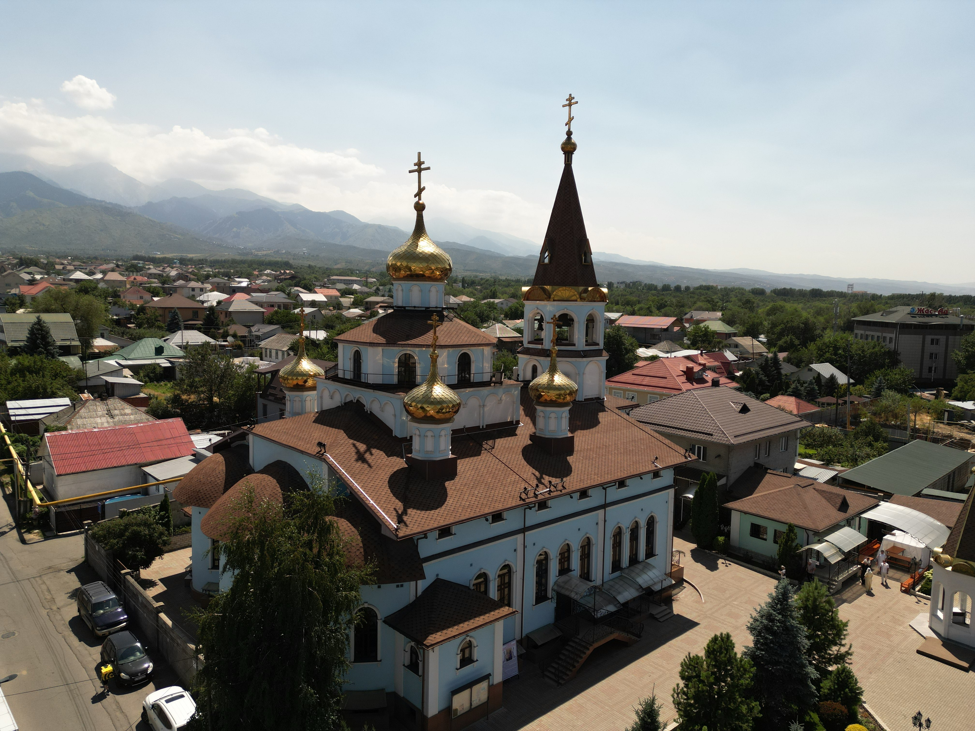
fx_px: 676
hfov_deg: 71.6
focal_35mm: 24
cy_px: 366
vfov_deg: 56.8
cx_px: 488
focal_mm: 6.72
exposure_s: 1/3200
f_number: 1.7
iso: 100
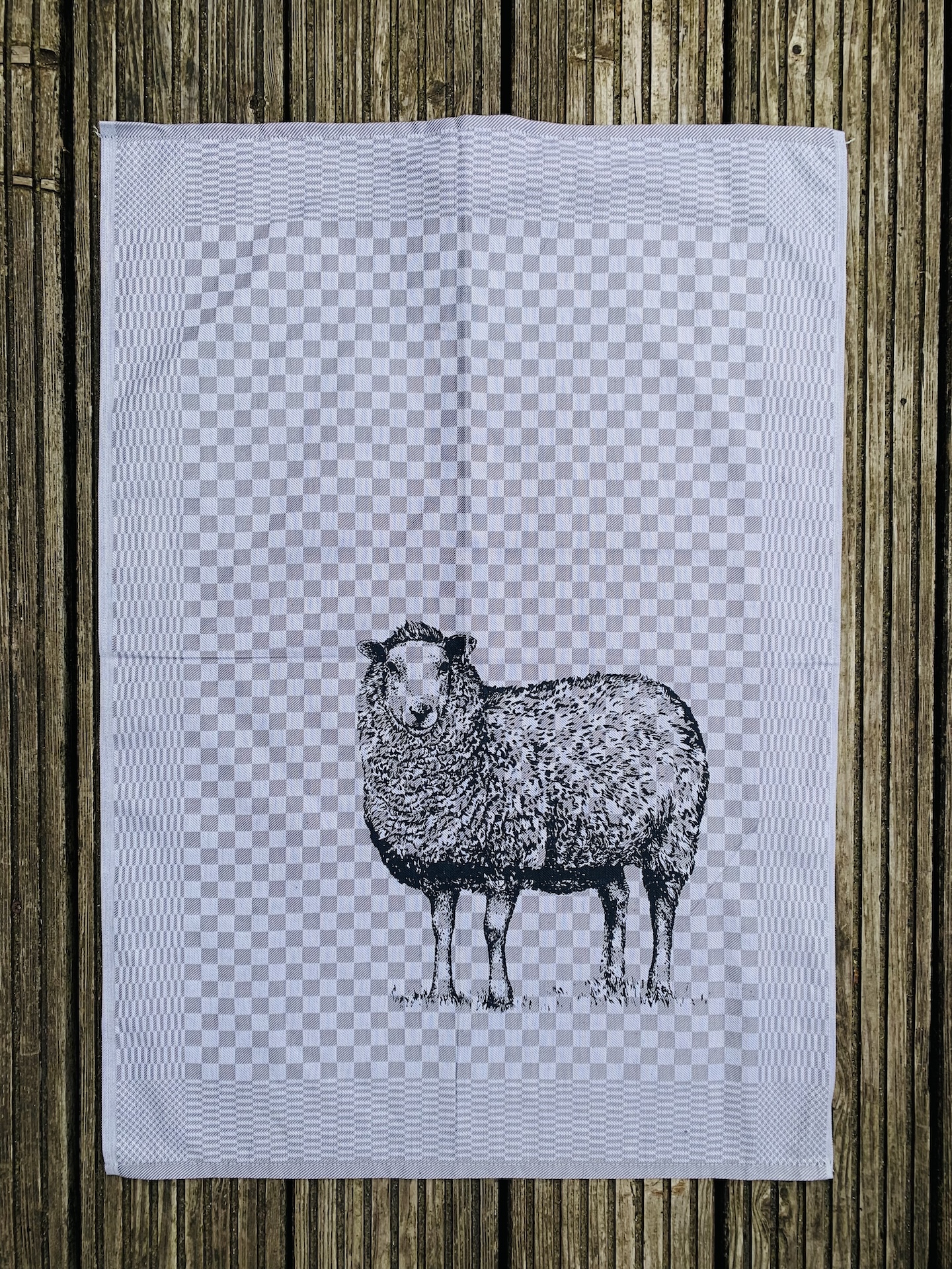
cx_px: 476
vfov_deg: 67.3
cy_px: 634
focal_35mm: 26
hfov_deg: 53.1
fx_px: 953
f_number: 1.8
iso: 32
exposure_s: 1/122
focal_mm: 4.25
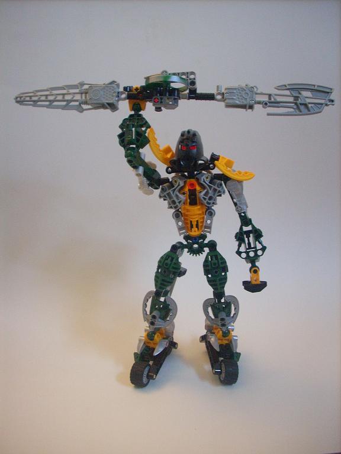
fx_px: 486
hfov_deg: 38.7
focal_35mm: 37
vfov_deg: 50.1
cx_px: 170
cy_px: 227
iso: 259
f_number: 2.8
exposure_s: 1/4
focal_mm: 6.2
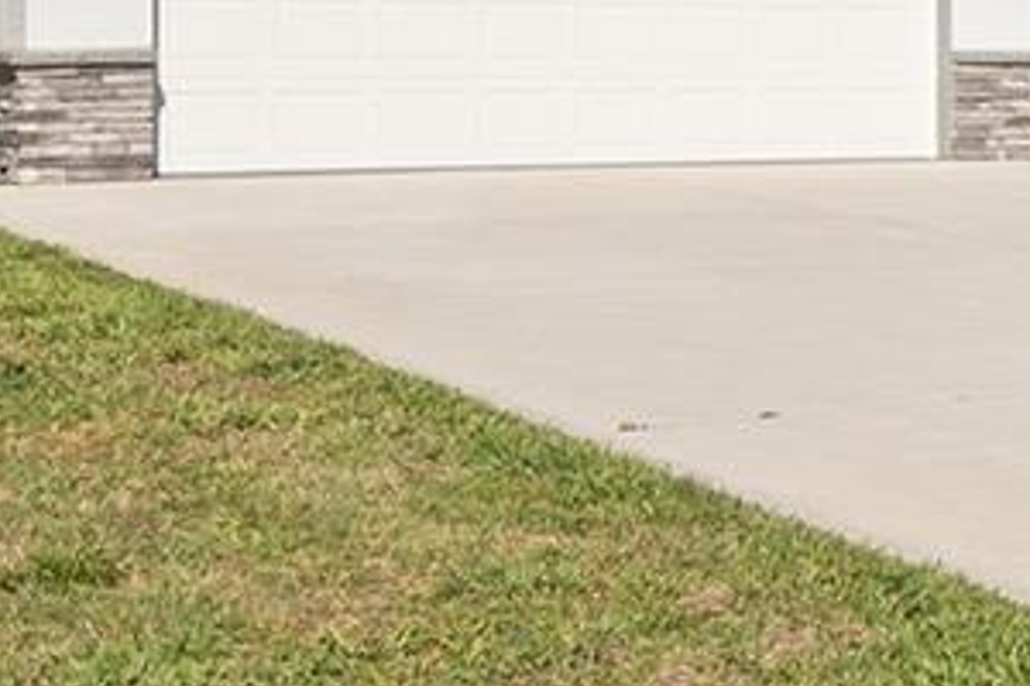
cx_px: 1507
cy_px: -398
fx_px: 2746
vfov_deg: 13.3
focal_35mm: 96
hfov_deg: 18.9
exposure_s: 1/500
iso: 200
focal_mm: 12
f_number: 13
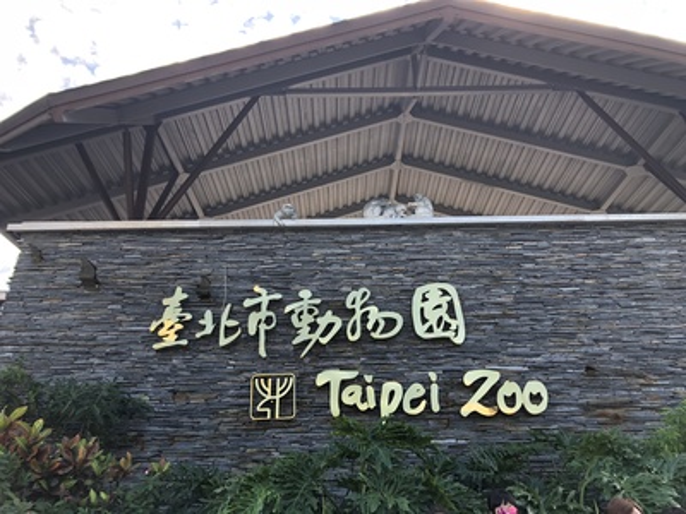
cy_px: 257
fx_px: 555
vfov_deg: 49.7
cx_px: 343
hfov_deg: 63.4
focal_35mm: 28
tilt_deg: +25.8
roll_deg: +2.1
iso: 20
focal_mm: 3.99
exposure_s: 1/287
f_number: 1.8
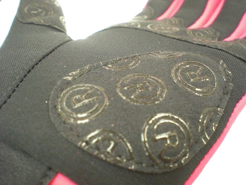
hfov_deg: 49.0
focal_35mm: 38
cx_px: 123
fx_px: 270
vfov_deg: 37.7
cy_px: 92
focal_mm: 6.3
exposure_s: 1/80
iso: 800
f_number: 3.1
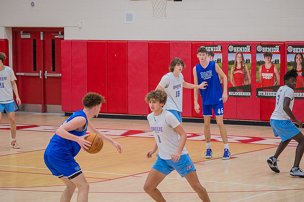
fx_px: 1216
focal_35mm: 144
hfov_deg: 14.3
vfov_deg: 9.5
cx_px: 152
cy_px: 101
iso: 1000
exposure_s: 1/250
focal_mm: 135
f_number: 5
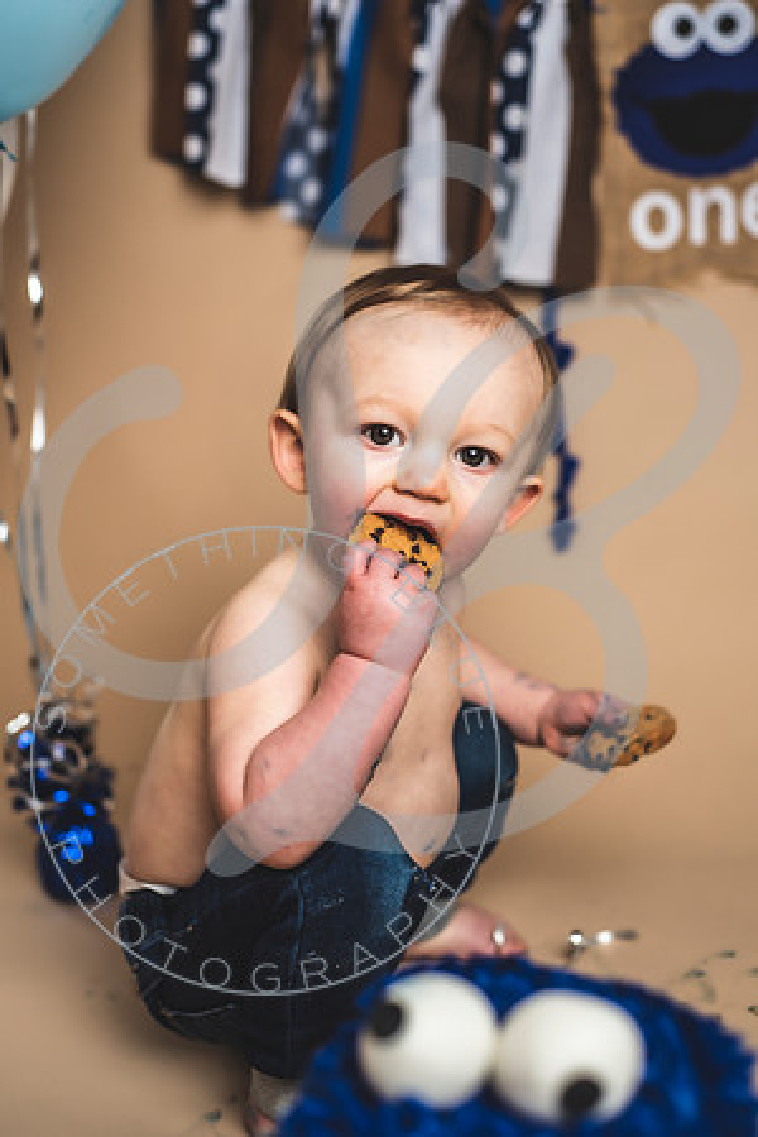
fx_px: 1579
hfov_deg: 27.0
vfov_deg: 39.6
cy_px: 568
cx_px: 379
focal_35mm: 50
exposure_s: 1/125
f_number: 2.8
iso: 200
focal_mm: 50
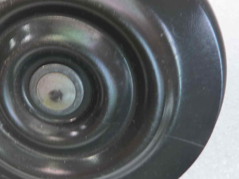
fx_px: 324
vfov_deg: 30.7
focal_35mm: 47
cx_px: 59
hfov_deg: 39.3
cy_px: 65
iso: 125
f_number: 3.3
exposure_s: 1/8
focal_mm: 4.1
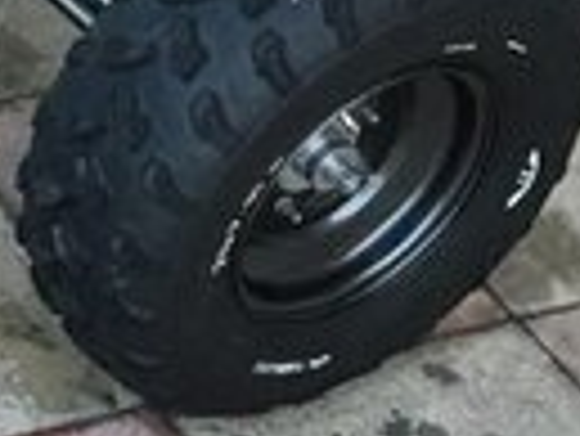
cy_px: -348
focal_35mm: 148
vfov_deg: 9.6
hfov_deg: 11.9
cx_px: -567
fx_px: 2482
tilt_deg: -30.9
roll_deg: -6.2
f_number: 2.2
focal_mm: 4.15
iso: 50
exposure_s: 1/33
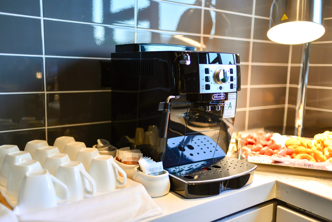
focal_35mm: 35
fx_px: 323
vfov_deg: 37.9
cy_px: 111
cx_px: 166
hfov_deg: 54.4
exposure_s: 1/320
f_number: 2
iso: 250
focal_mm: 35
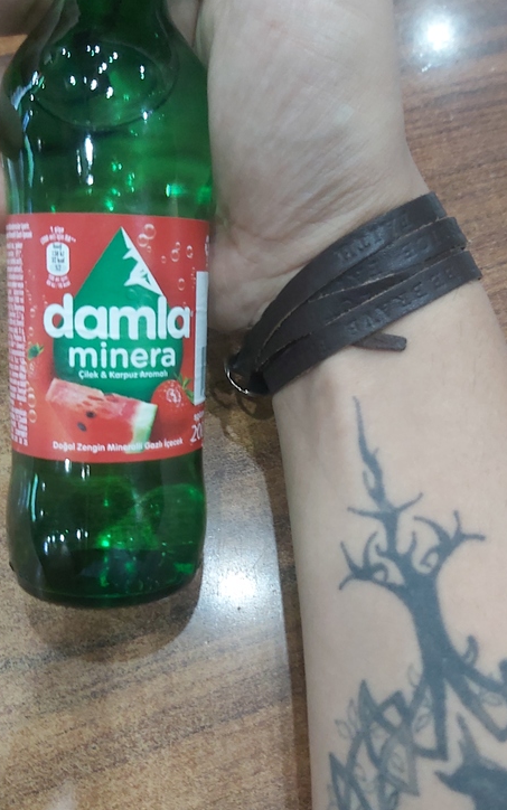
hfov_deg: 36.3
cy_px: 448
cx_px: 228
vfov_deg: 55.2
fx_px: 773
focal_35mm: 35
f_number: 1.7
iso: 800
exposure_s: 1/25
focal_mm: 3.92
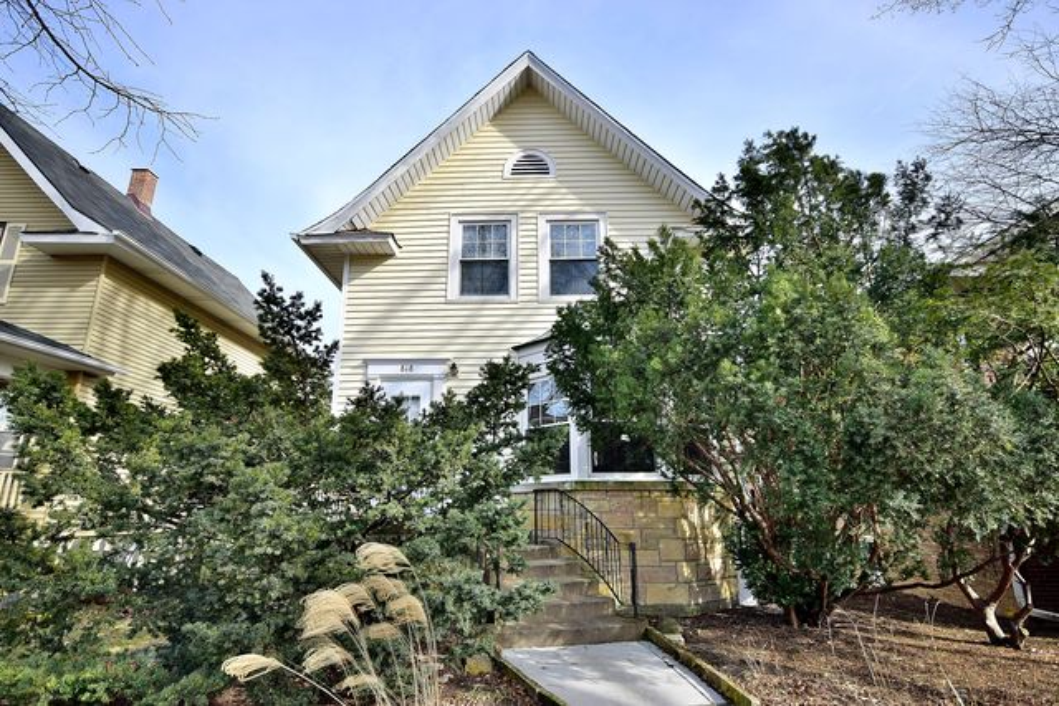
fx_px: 574
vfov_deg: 63.2
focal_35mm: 20
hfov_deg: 85.4
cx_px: 530
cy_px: 353
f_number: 7.1
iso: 160
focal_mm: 13
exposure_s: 1/200
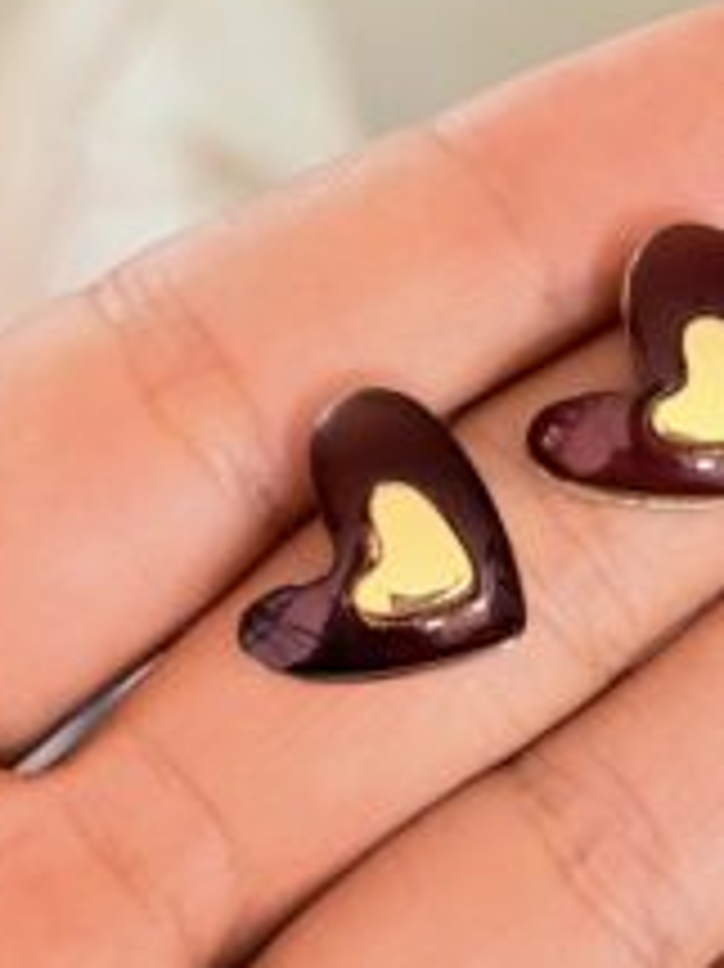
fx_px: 3573
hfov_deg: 11.5
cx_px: 540
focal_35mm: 128
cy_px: 507
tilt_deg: -54.3
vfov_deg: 15.4
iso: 400
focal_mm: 6.76
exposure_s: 1/40
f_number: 1.78
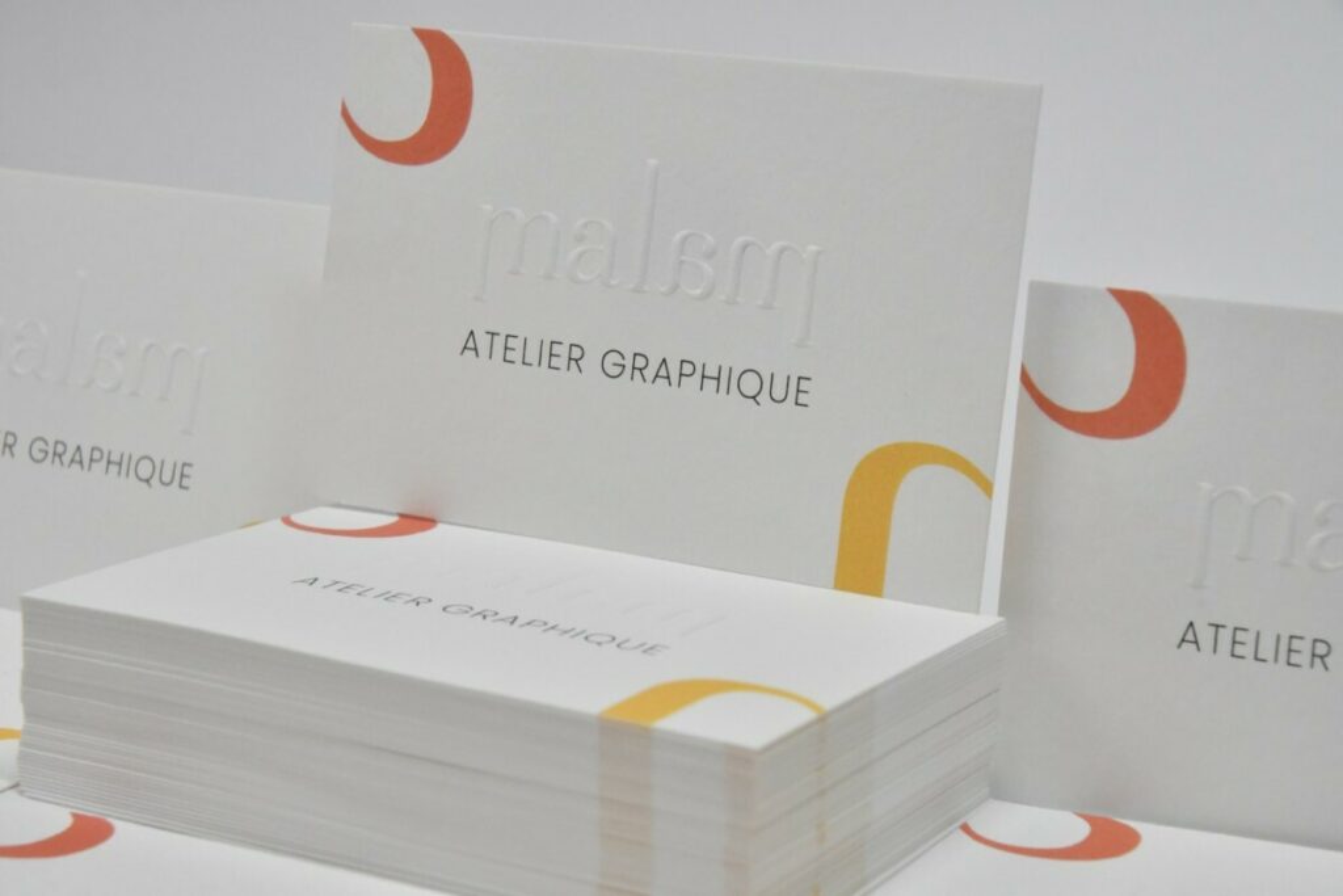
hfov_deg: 19.5
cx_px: 672
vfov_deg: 13.0
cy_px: 448
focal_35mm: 105
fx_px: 3917
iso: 2500
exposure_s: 1/200
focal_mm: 70
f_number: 14
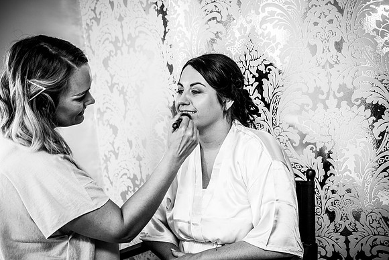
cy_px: 130
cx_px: 194
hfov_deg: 33.4
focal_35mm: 60
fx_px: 648
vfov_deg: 22.6
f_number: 4.5
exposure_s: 1/80
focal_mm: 60
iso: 200
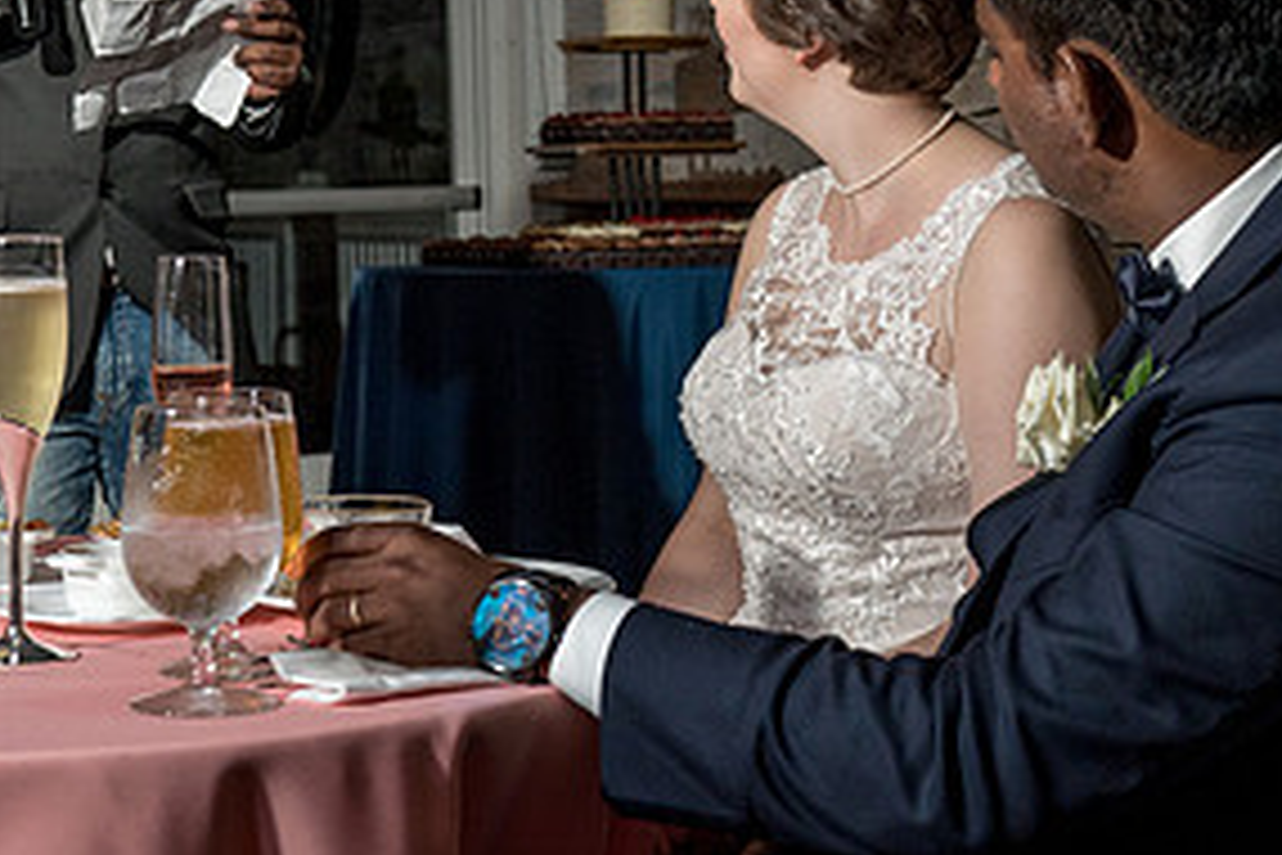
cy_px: 215
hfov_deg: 24.5
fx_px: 2955
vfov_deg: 16.4
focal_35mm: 83
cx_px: 660
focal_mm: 35
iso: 800
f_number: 5.6
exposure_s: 1/200
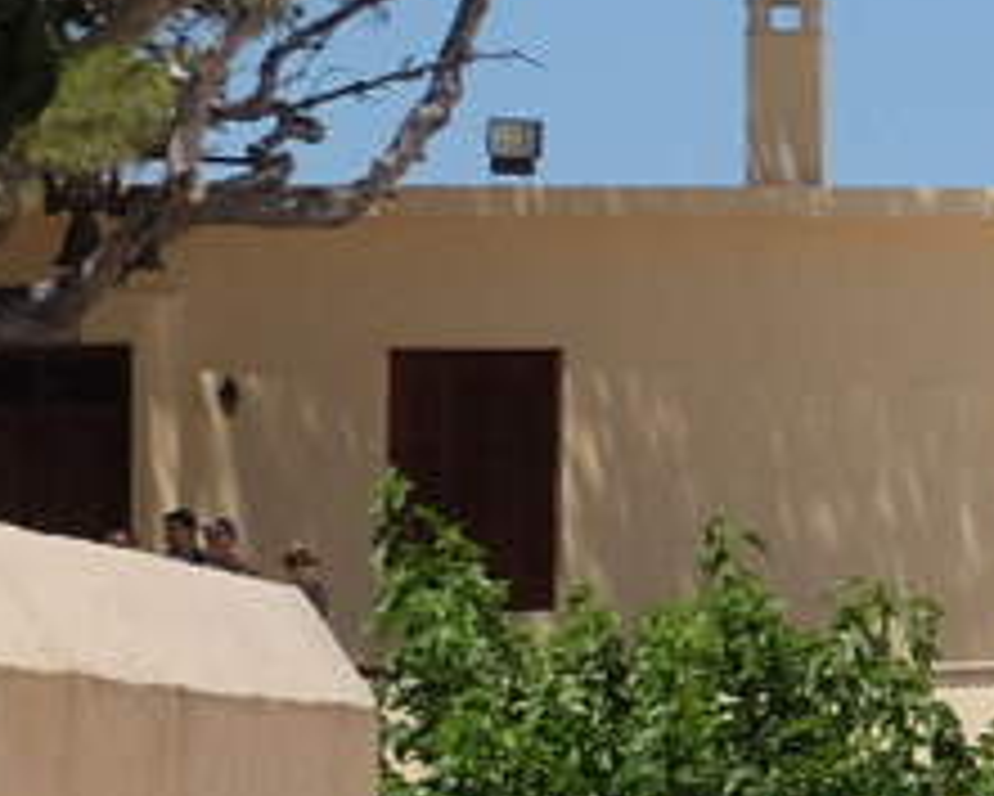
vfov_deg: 5.4
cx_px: 2852
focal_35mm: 285
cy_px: 456
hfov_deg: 6.3
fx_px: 8388
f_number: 7.1
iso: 800
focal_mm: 27.9
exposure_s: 1/640
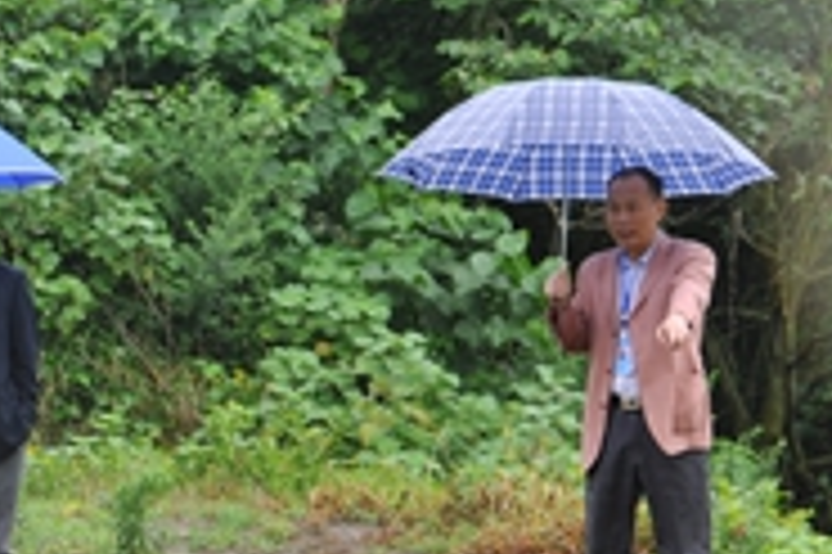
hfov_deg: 19.1
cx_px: -153
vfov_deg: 13.5
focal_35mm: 101
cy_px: 374
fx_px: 2340
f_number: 7.1
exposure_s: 1/50
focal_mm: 25
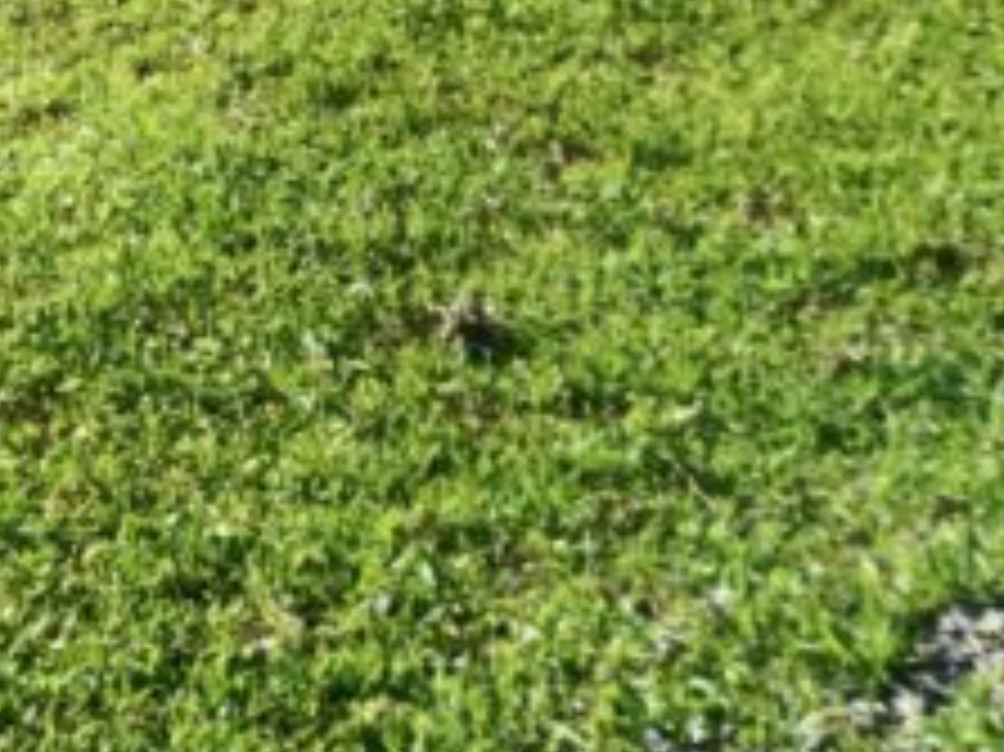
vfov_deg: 12.6
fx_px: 3073
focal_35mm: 106
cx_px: -1171
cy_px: -630
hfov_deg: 14.4
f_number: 10
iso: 100
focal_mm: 16
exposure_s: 1/100
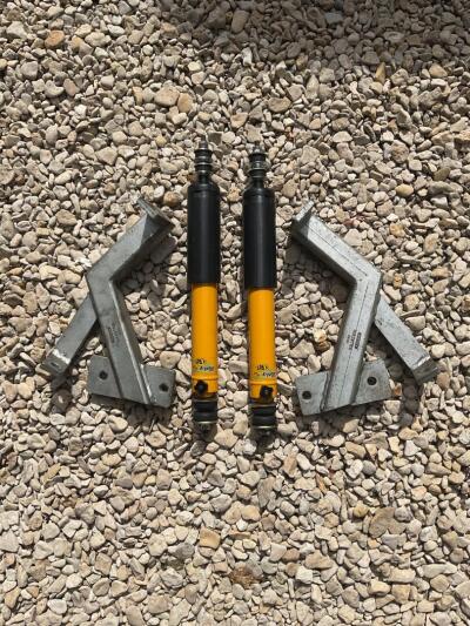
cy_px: 313
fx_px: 525
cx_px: 235
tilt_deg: -84.5
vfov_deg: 61.6
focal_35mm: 29
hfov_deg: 48.2
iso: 16
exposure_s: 1/2959
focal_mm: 3
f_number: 1.8
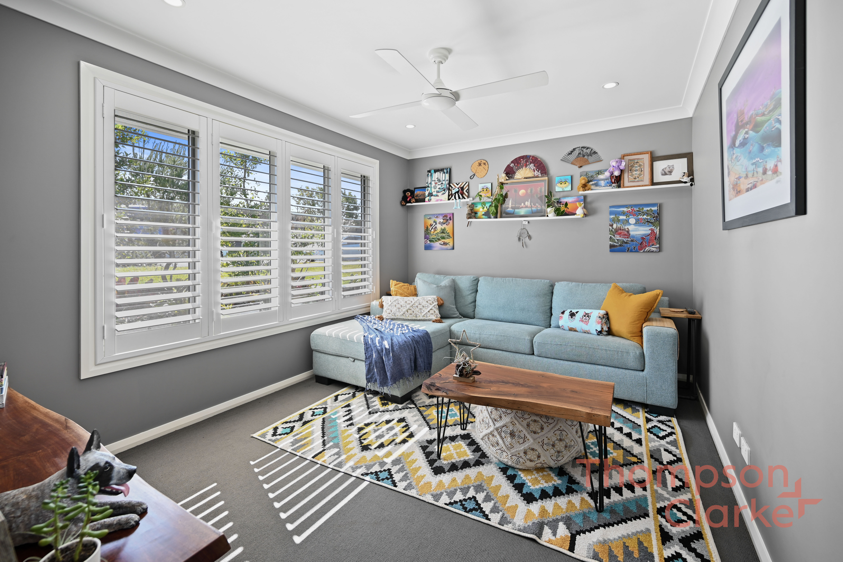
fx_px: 328
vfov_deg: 81.3
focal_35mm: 14
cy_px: 281
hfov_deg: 104.2
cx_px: 422
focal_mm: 14
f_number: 4
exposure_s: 1/13
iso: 100
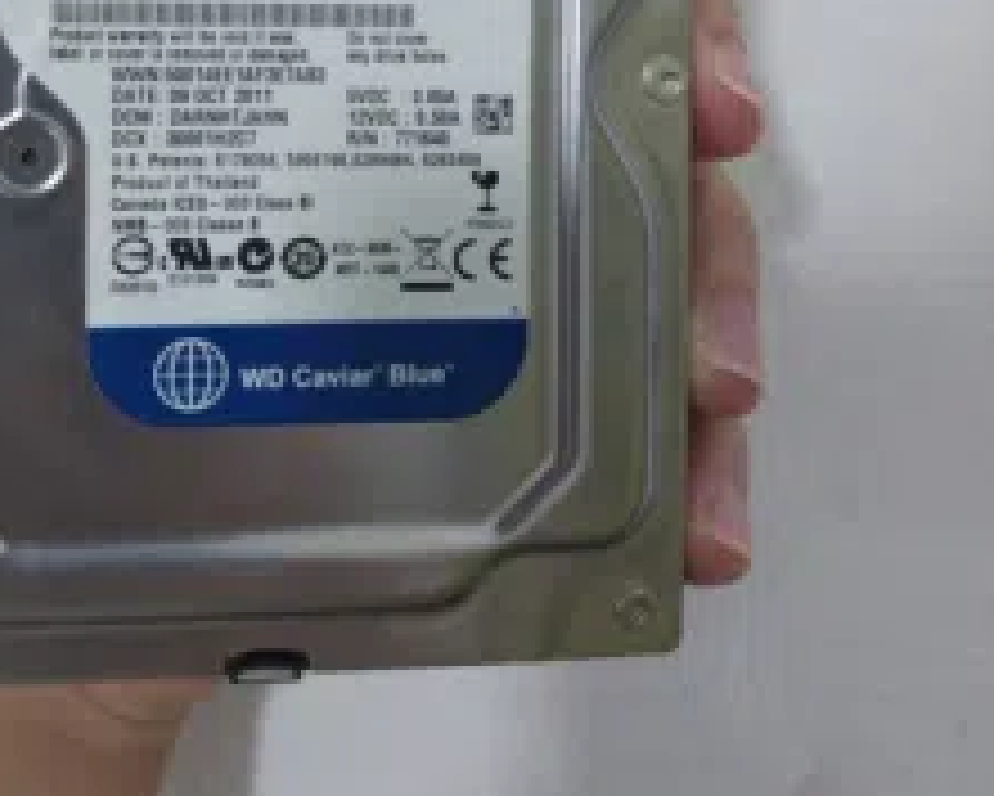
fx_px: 1354
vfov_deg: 31.3
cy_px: 90
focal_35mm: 46
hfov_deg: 39.9
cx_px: 346
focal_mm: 4
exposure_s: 1/50
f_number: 1.8
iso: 160
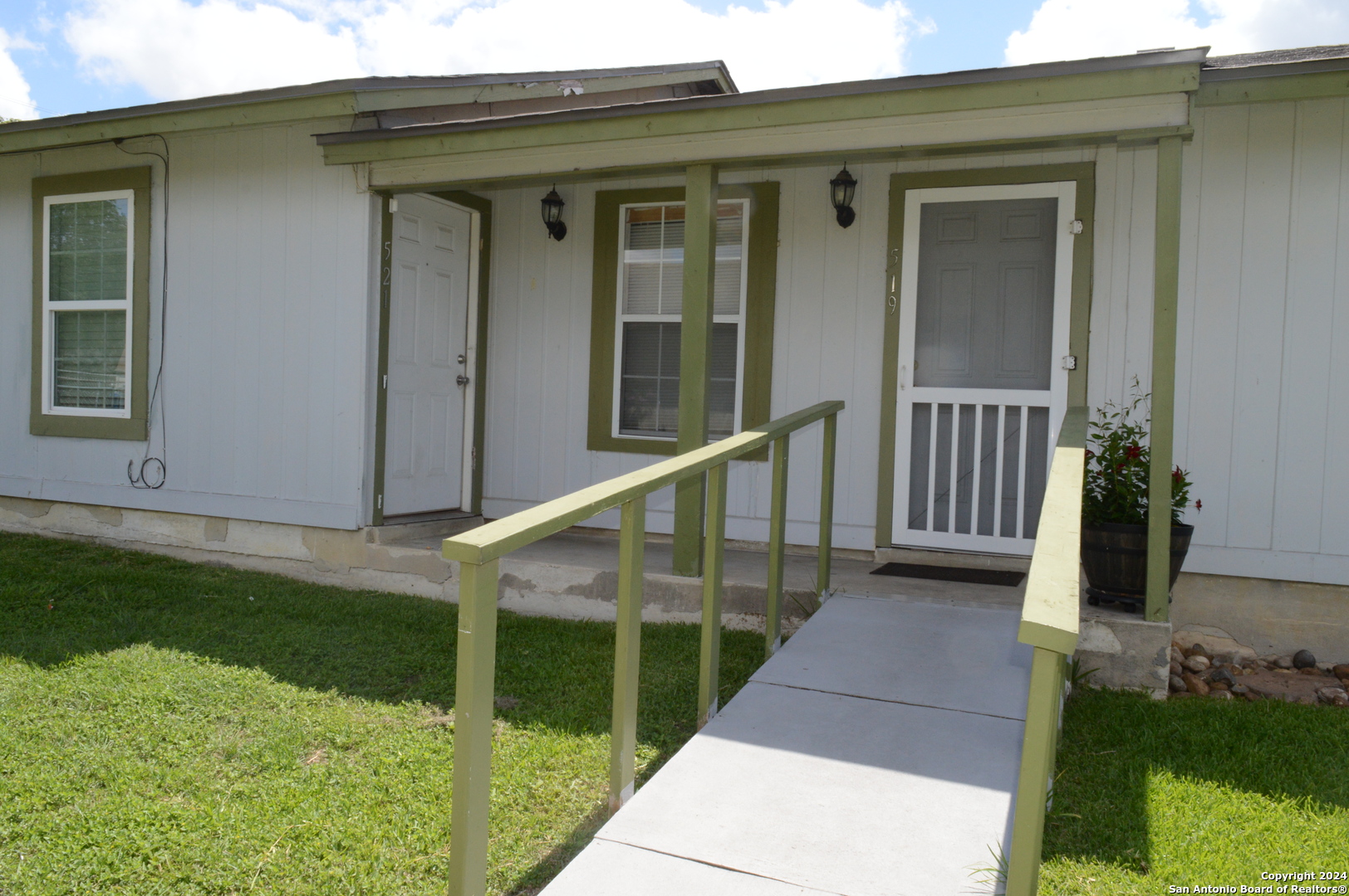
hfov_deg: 67.4
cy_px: 448
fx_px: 1011
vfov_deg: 47.9
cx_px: 674
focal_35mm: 27
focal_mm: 18
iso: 640
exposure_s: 1/200
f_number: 22
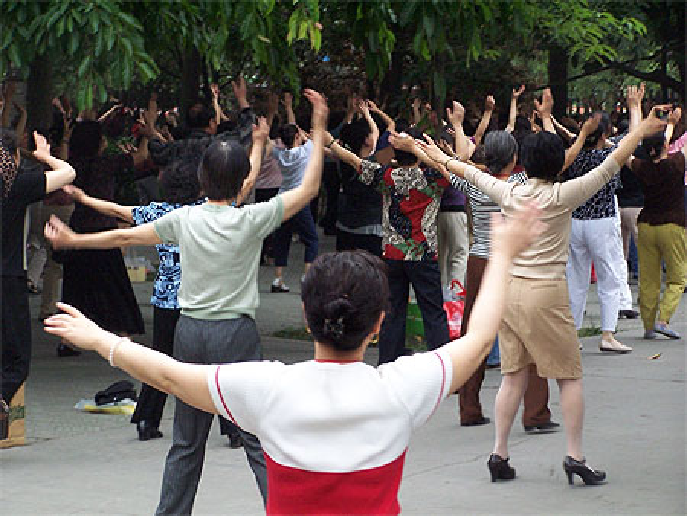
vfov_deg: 11.6
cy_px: 258
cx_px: 344
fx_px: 2542
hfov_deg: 15.4
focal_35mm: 128
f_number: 3.2
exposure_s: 1/60
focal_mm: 21.2
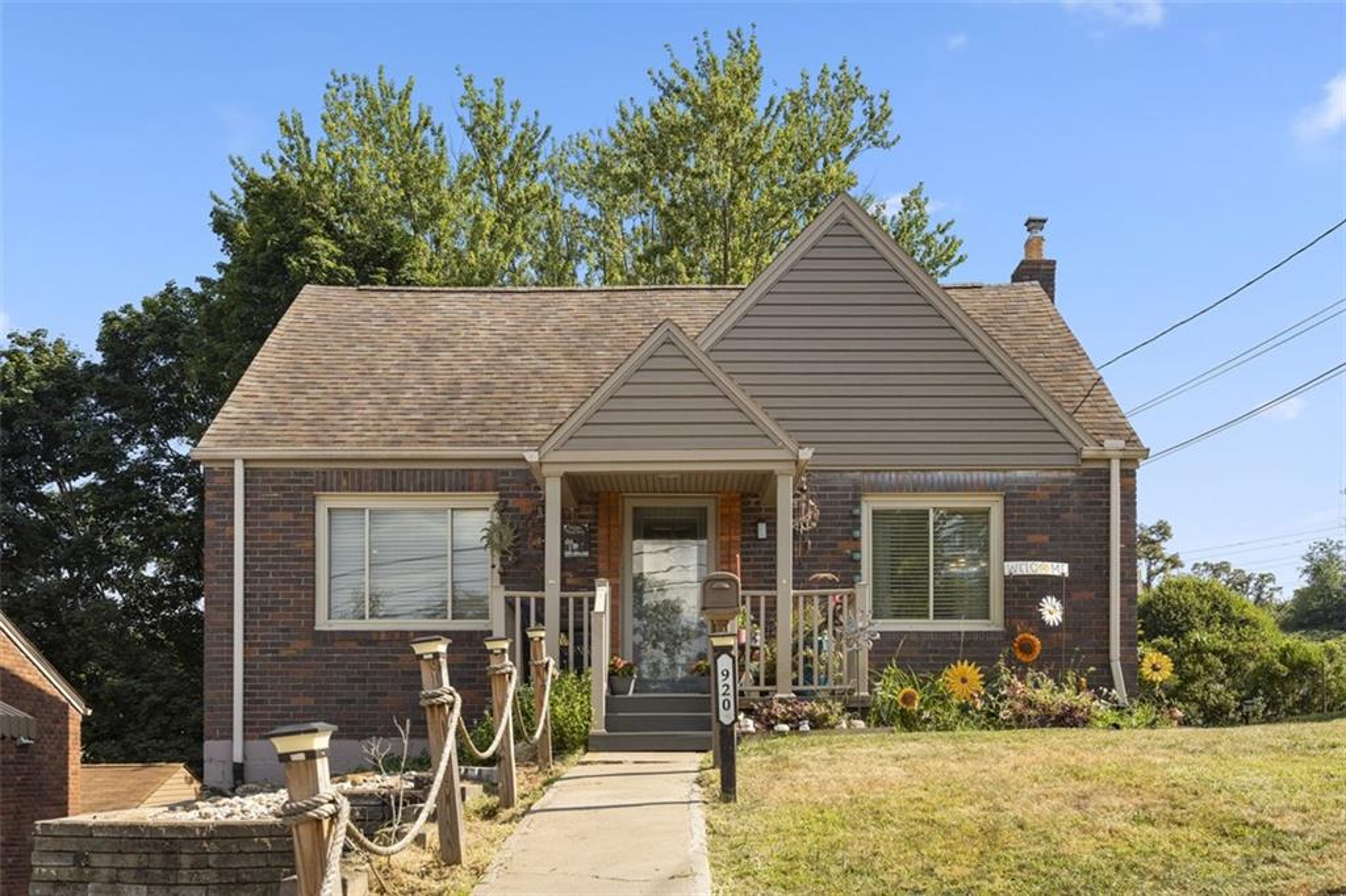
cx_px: 673
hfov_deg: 55.8
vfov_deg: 38.9
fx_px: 1271
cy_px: 448
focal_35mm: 34
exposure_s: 1/640
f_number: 8
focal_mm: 34
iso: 400
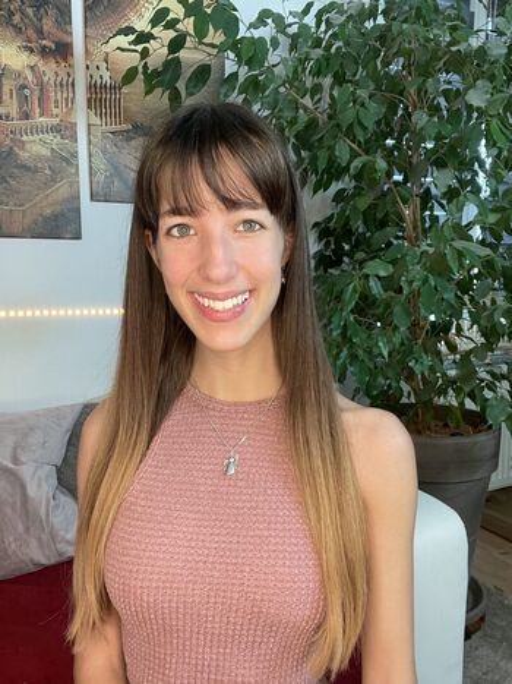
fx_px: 592
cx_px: 256
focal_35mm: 30
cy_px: 342
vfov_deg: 60.0
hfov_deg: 46.8
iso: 160
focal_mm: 2.71
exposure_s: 1/50
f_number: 2.2
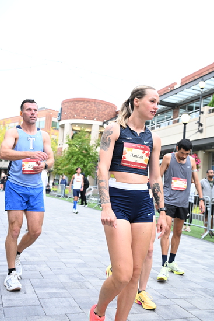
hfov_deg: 36.0
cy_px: 160
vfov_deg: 51.9
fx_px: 330
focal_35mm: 37
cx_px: 107
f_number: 4
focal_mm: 37
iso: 2500
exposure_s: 1/500
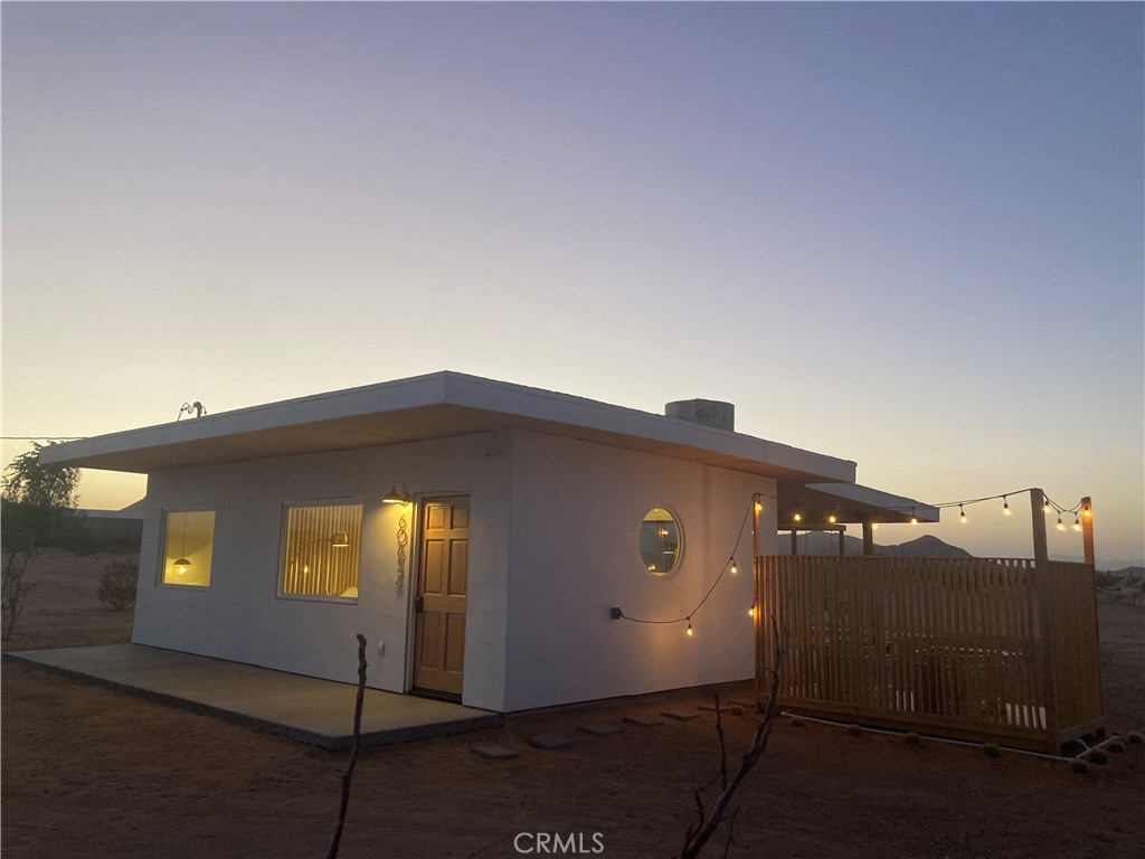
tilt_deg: +9.5
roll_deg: -1.2
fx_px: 926
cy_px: 430
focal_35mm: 28
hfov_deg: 63.4
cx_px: 572
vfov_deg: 49.7
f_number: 1.8
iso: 100
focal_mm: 3.99
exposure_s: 1/60
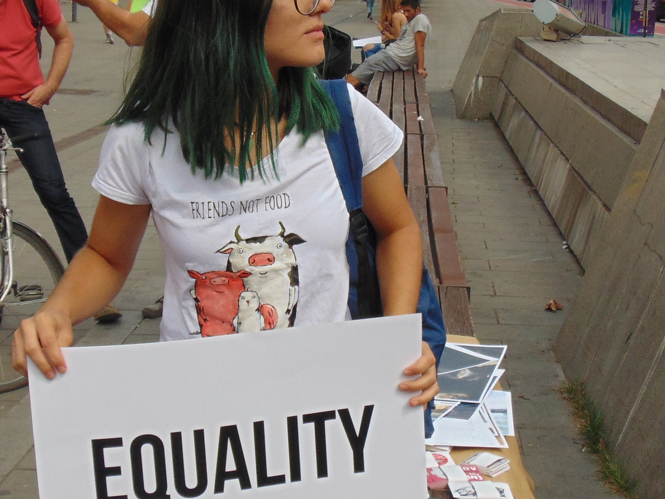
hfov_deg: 28.1
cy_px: 186
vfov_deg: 21.3
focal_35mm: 69
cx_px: 286
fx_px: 1326
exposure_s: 1/200
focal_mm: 5.4
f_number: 8
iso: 80
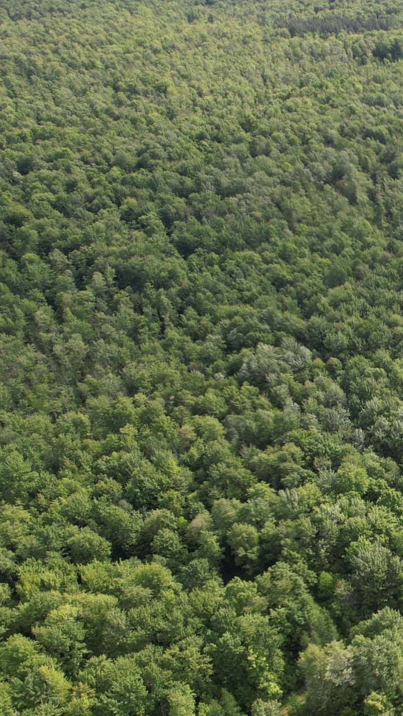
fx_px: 893
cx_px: 619
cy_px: 420
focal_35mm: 47
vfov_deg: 43.6
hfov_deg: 21.1
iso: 100
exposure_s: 1/800
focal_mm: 8.38
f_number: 2.8
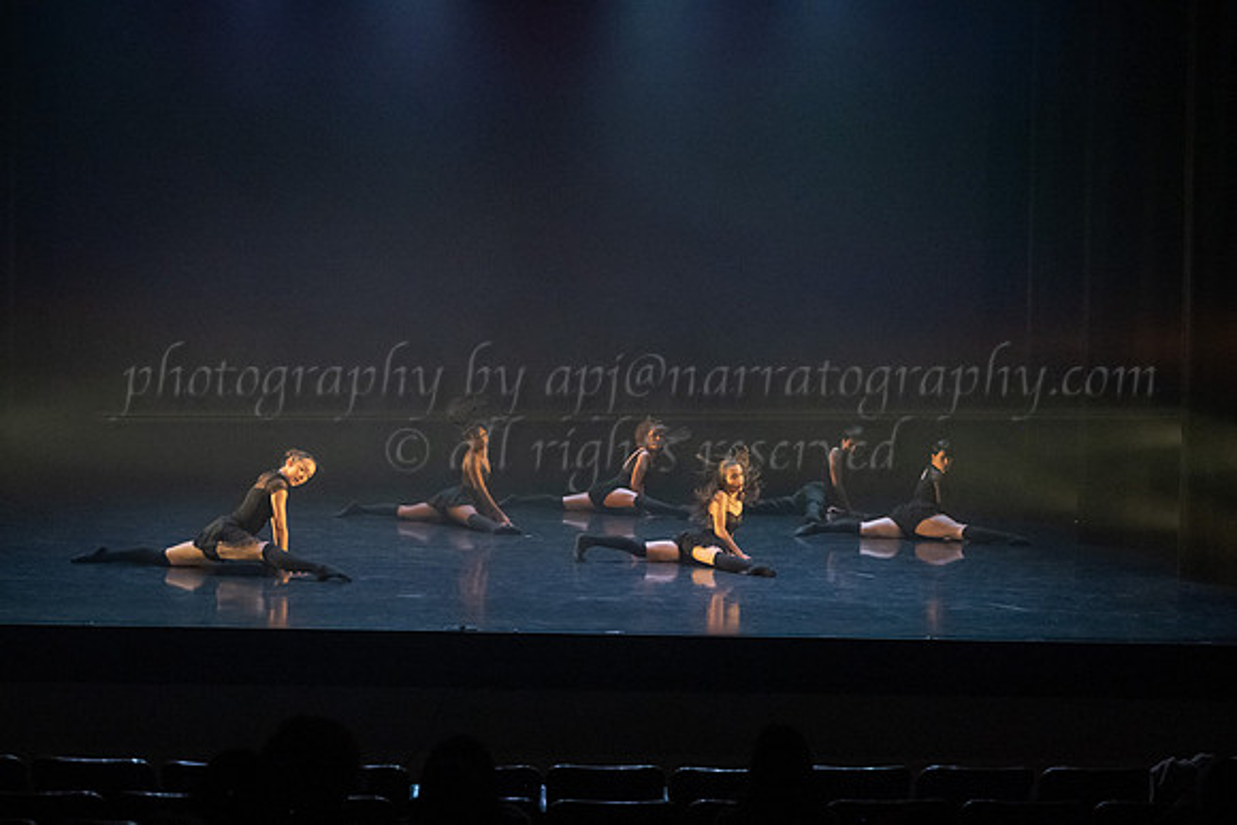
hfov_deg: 34.5
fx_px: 1992
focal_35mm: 58
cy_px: 460
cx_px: 690
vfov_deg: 23.4
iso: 4000
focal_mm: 52
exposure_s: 1/500
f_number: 3.2
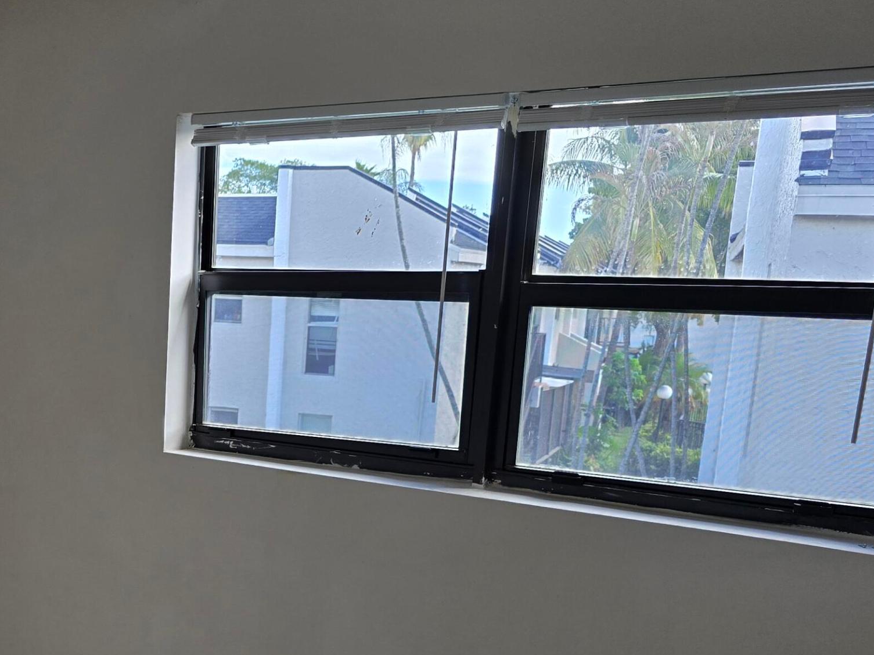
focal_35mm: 44
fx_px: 1111
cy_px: 505
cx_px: 167
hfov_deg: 41.0
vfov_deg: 32.2
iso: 80
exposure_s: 1/180
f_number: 1.7
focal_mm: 6.3
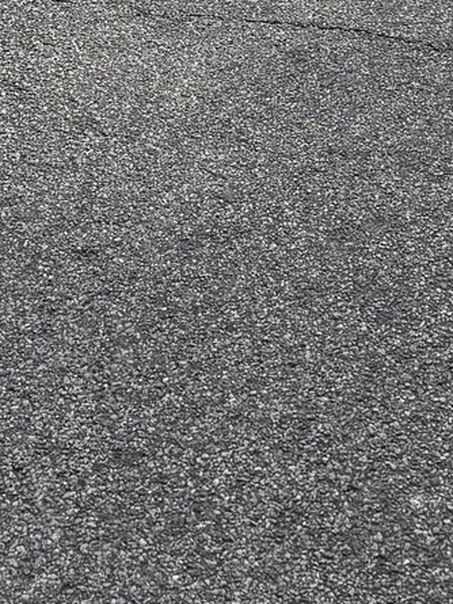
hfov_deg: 11.9
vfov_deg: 14.7
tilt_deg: -9.4
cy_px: -317
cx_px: 359
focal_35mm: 124
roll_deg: +3.8
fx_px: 2166
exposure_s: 1/5348
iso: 80
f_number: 1.78
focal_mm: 6.76
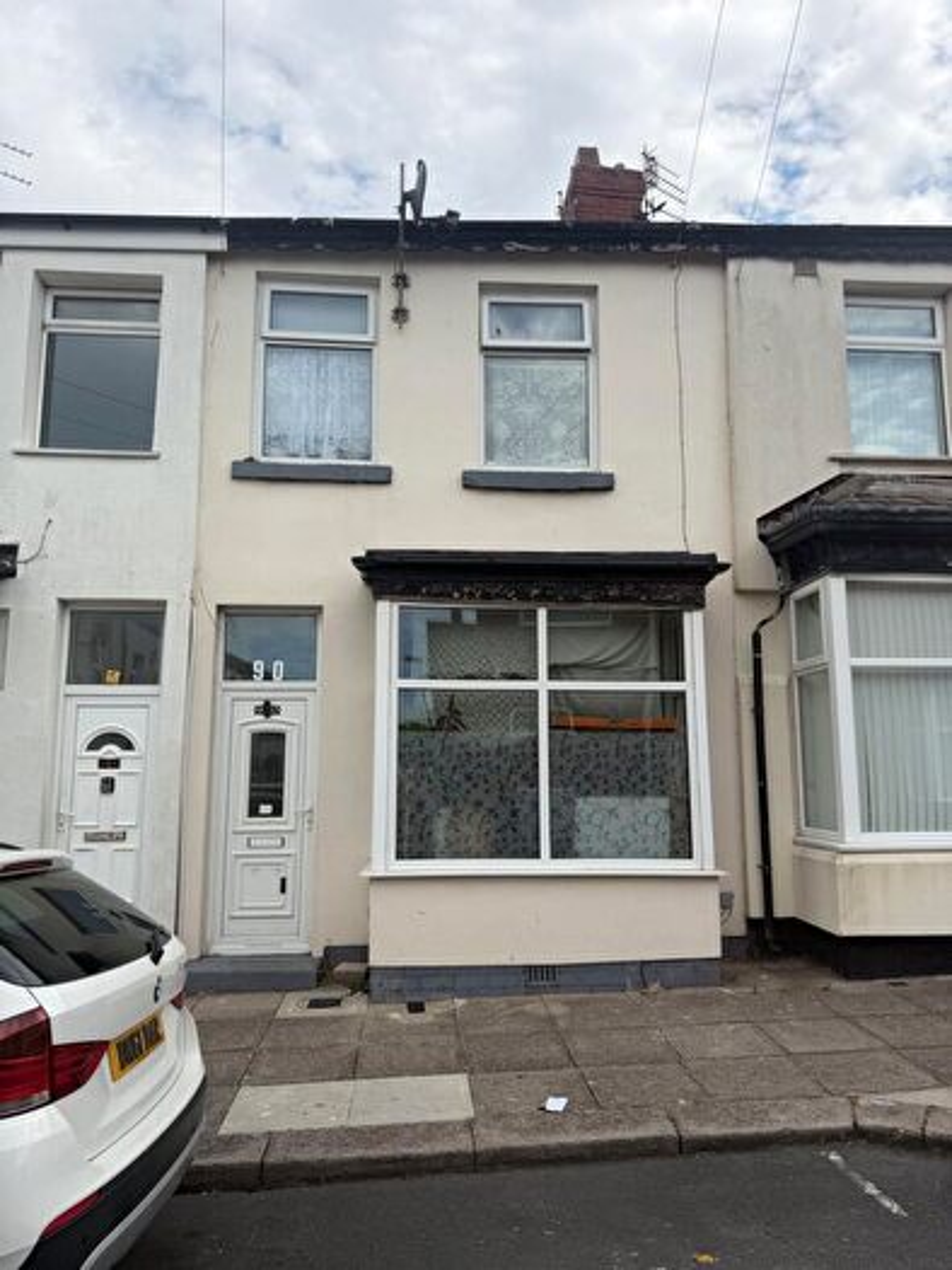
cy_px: 635
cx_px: 476
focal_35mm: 24
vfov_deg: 71.6
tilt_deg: +9.6
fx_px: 880
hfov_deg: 56.8
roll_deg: -0.3
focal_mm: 6.76
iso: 80
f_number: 1.78
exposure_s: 1/4167
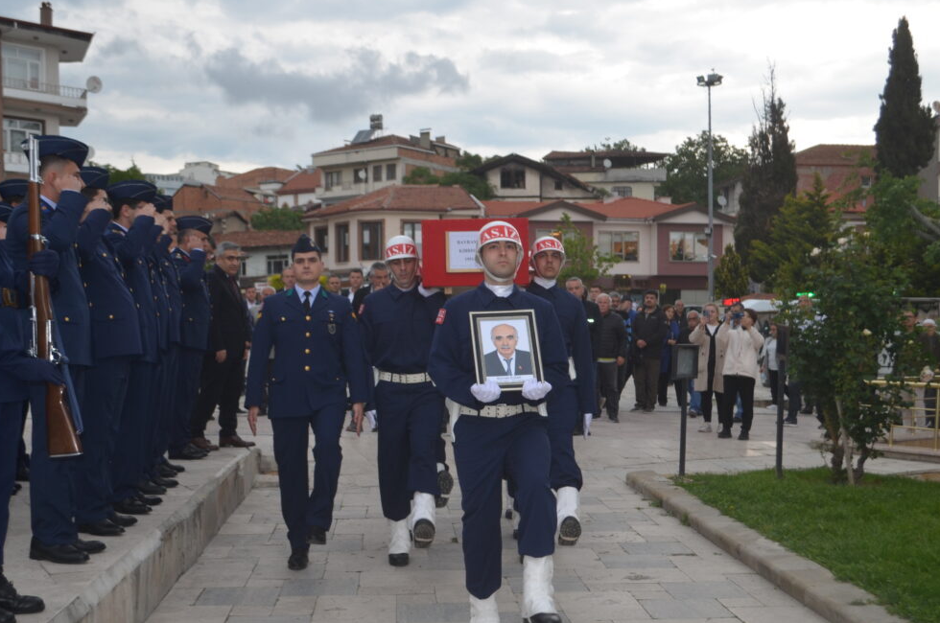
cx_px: 421
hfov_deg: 41.9
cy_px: 387
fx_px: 1225
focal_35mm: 47
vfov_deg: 28.5
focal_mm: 24
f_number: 4
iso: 200
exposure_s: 1/180
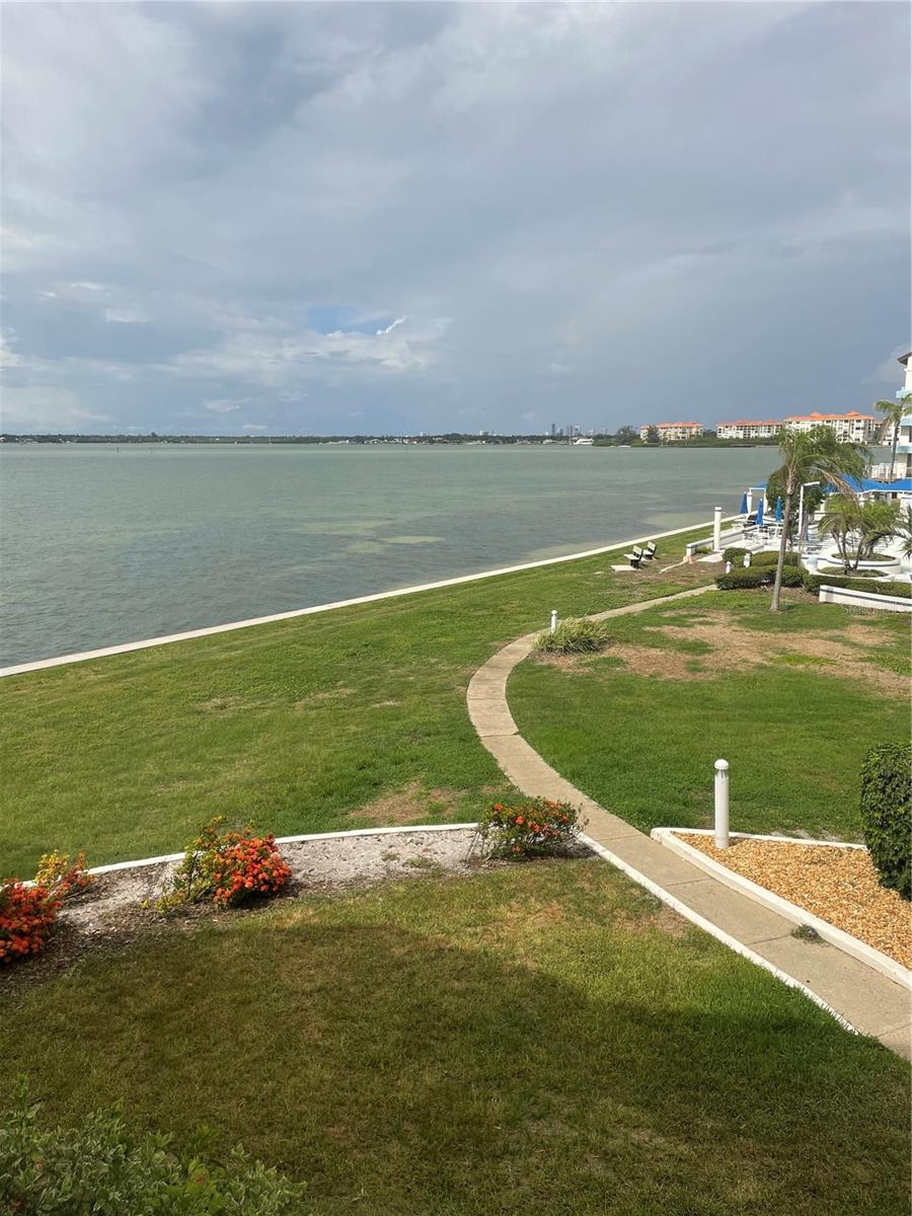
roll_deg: +1.3
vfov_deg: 67.3
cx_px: 456
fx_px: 913
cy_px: 608
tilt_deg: -8.7
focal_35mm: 26
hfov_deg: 53.1
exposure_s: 1/2959
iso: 32
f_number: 1.6
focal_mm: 4.2
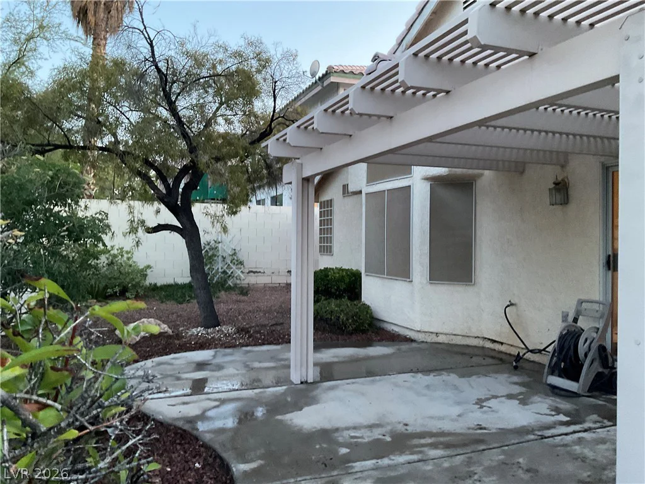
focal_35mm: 29
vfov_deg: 48.2
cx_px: 322
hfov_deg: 61.7
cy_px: 242
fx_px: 540
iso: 250
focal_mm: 3
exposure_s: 1/40
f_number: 1.8
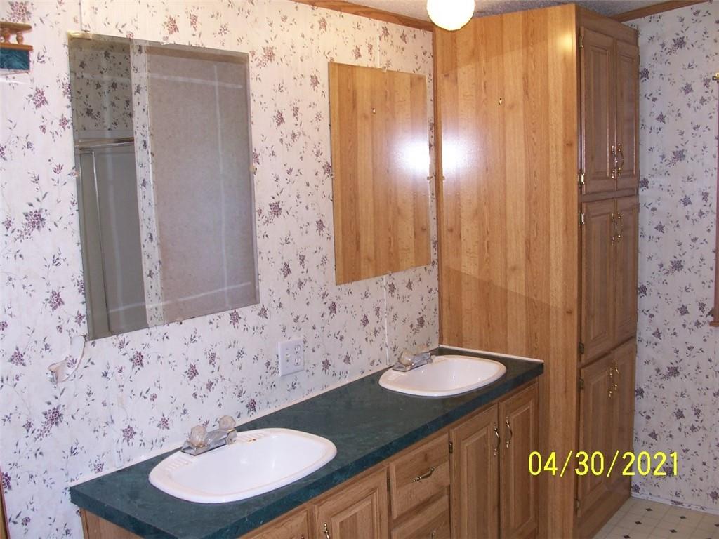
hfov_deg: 52.6
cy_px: 270
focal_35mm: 35
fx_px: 727
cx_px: 360
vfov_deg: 40.7
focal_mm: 6
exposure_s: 1/60
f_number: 2.8
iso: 80
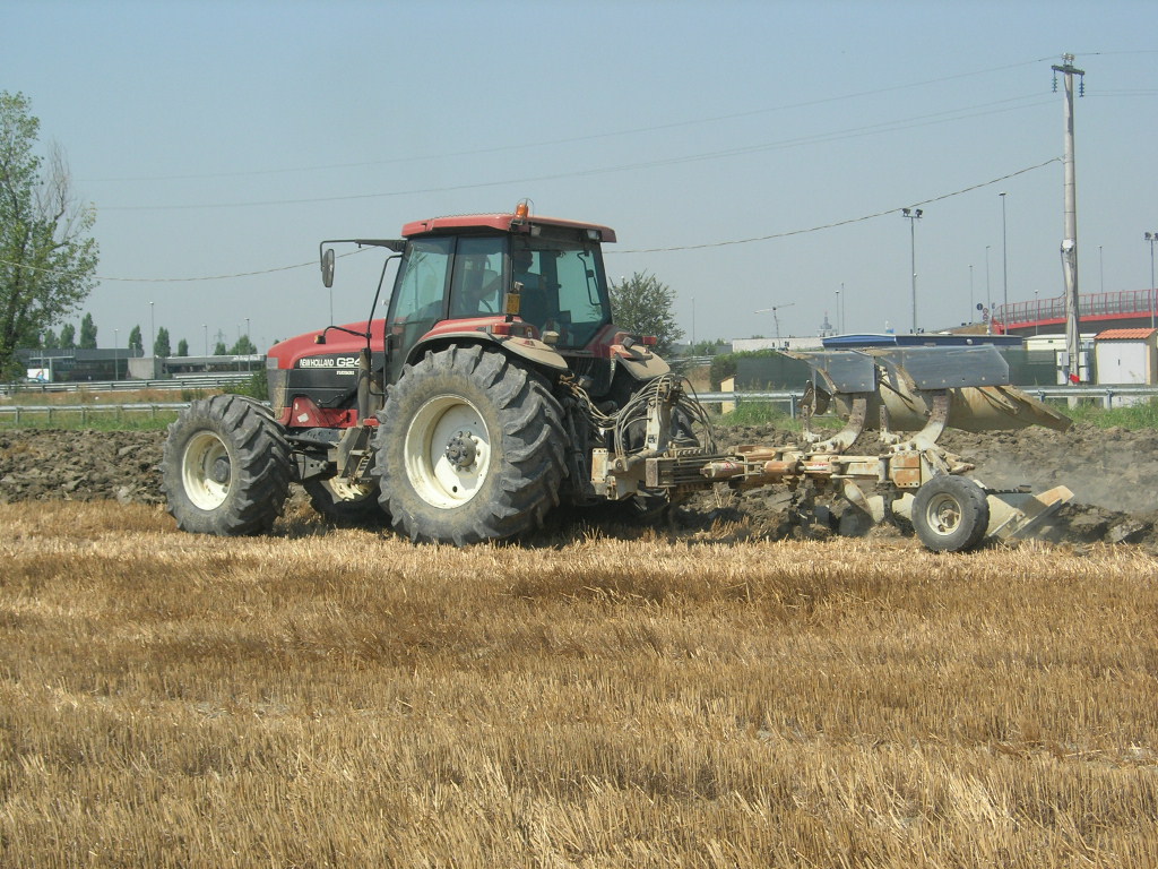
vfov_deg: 20.4
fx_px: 2409
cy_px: 434
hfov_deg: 27.0
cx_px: 579
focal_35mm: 72
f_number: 6.3
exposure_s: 1/322
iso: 64
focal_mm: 14.9
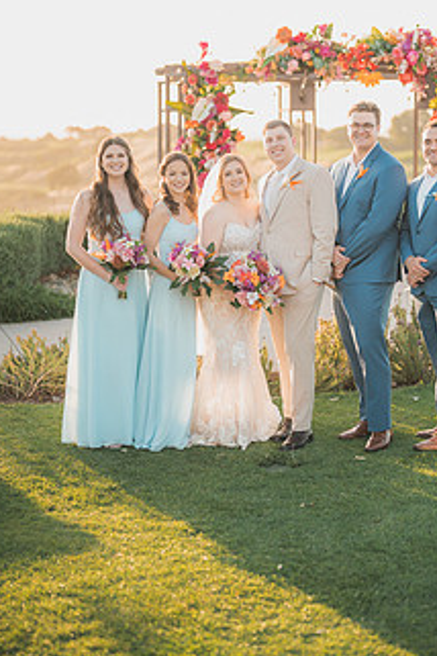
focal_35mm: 70
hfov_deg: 19.4
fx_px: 1274
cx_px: 294
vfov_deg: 28.7
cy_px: 241
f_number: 1.2
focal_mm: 50
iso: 200
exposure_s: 1/2000
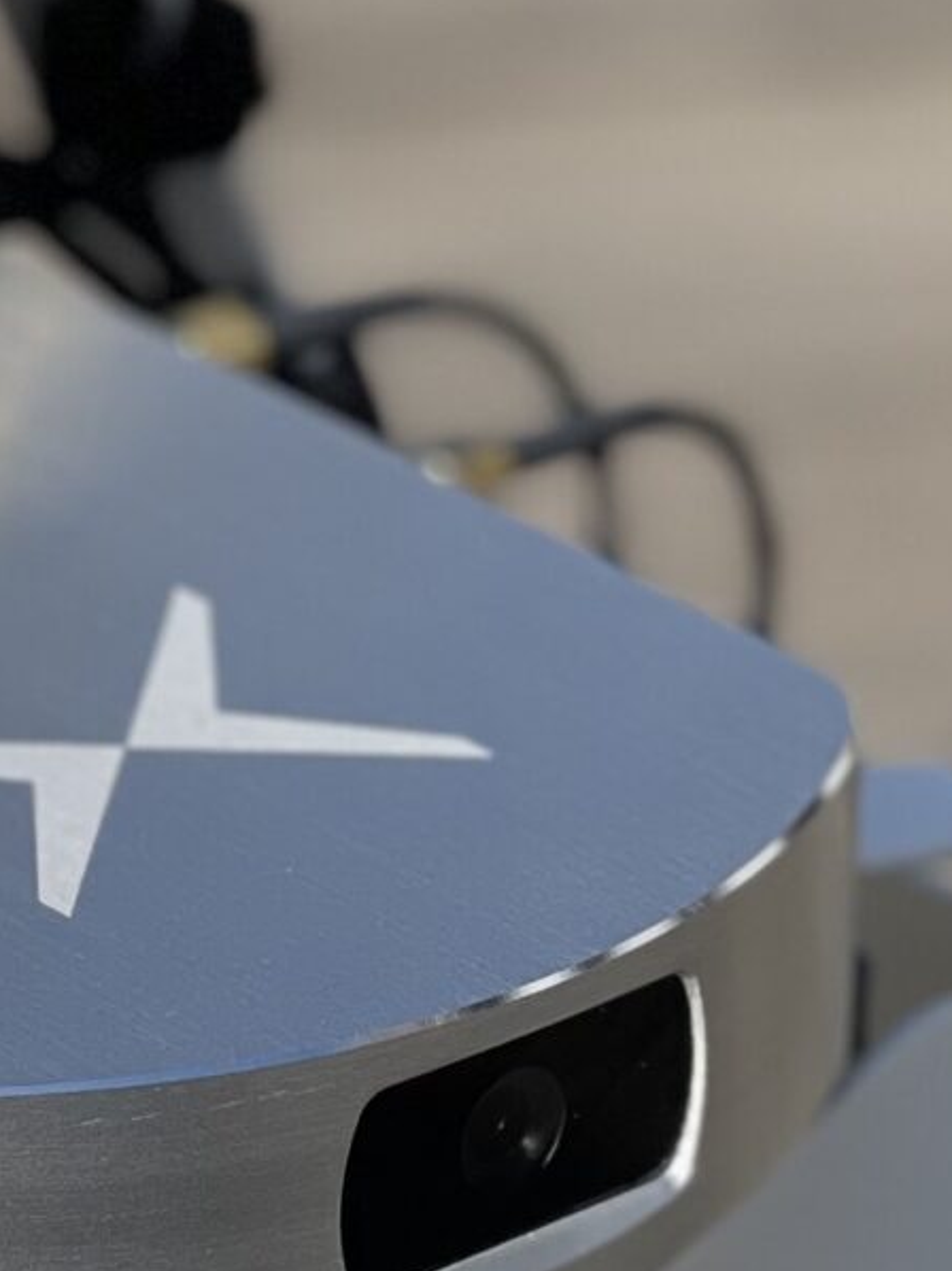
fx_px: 10054
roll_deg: -0.6
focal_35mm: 274
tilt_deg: -27.0
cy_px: 599
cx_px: -242
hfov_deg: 5.4
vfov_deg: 7.2
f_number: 2.2
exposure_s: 1/2370
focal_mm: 7.5
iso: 32
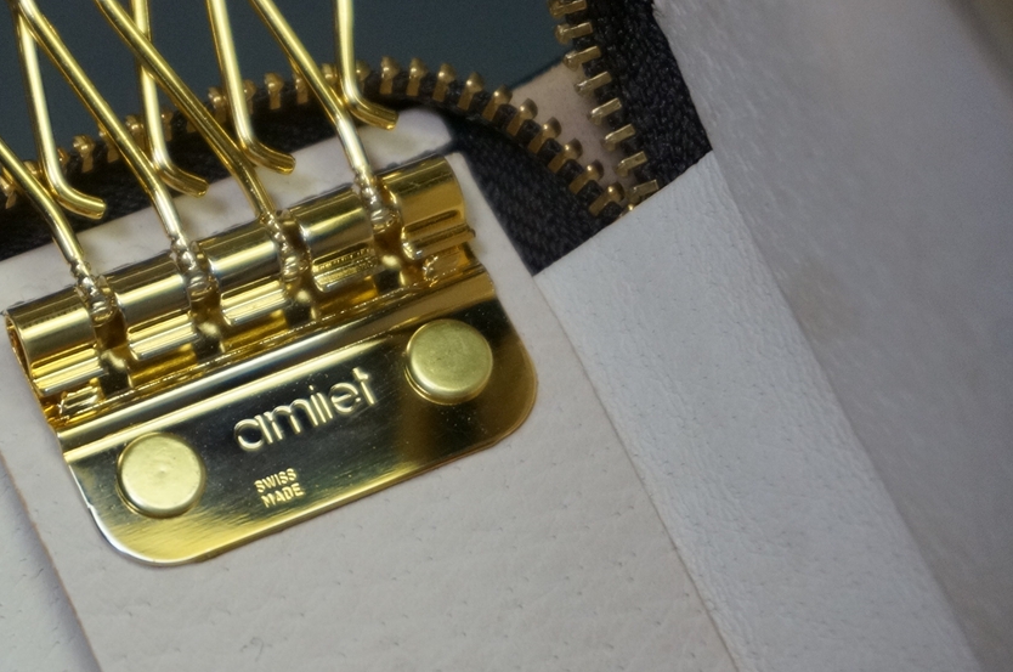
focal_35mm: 106
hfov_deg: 19.3
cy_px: 279
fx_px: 2970
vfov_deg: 12.9
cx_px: 313
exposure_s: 1/160
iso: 1250
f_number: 5.6
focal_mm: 49
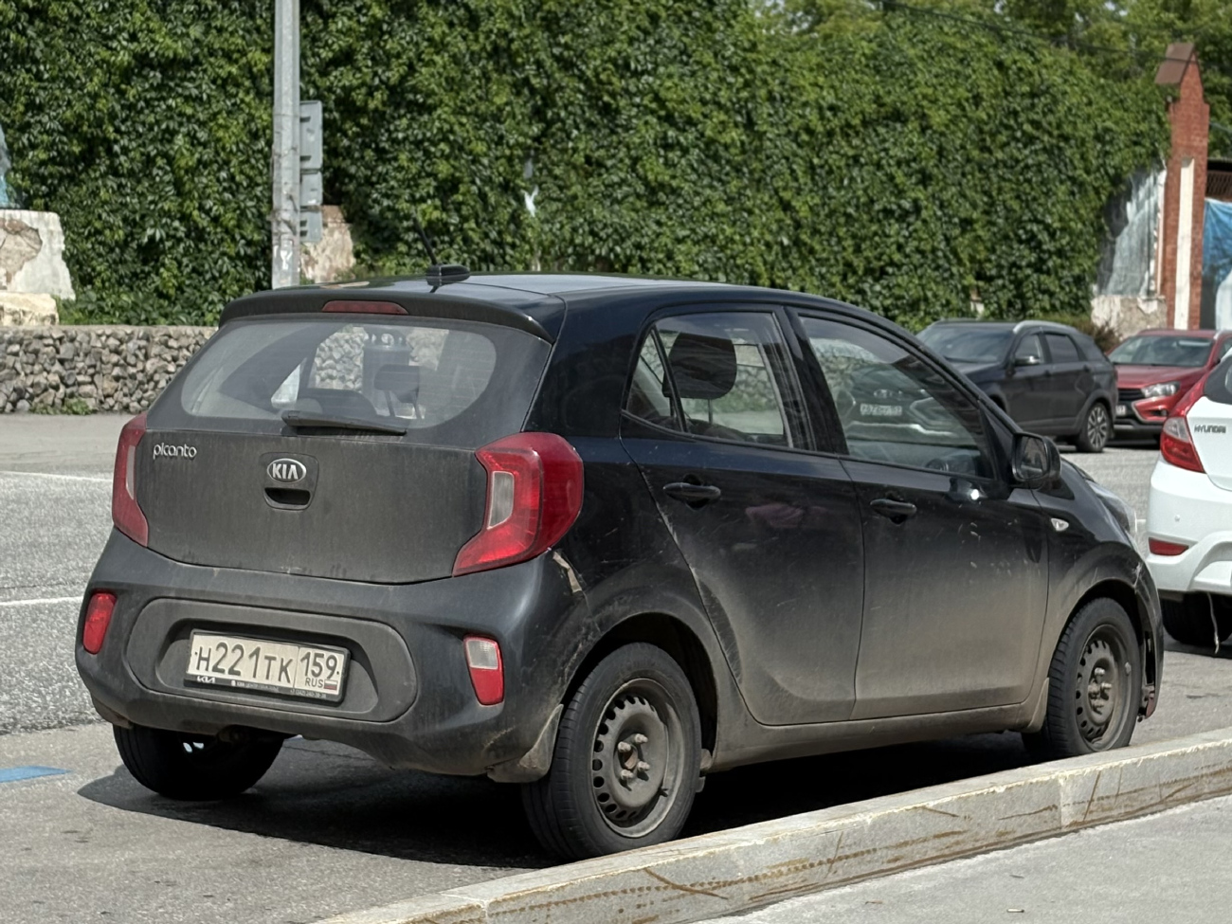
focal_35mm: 52
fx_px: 1851
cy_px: 462
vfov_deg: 28.0
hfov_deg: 36.8
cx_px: 616
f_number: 1.6
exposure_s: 1/6369
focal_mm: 5.96
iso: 25
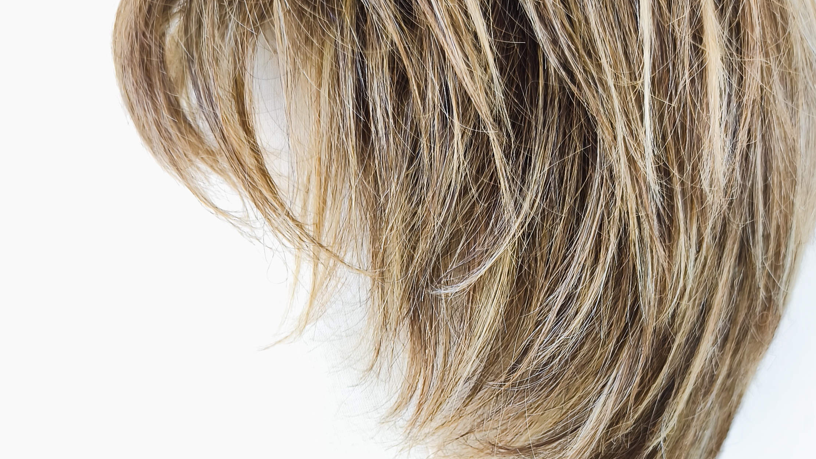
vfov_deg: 24.8
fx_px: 995
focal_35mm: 46
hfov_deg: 44.5
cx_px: 468
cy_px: 451
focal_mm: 6.14
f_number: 1.65
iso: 50
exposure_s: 1/15
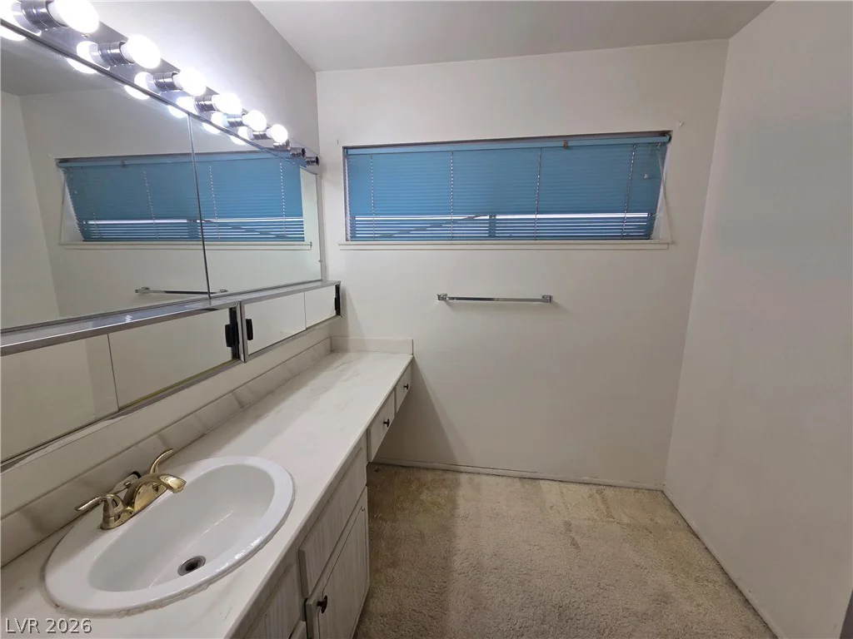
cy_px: 320
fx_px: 320
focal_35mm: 13
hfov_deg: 106.2
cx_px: 426
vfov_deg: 89.9
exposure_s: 1/140
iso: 50
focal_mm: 2.2
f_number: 2.2
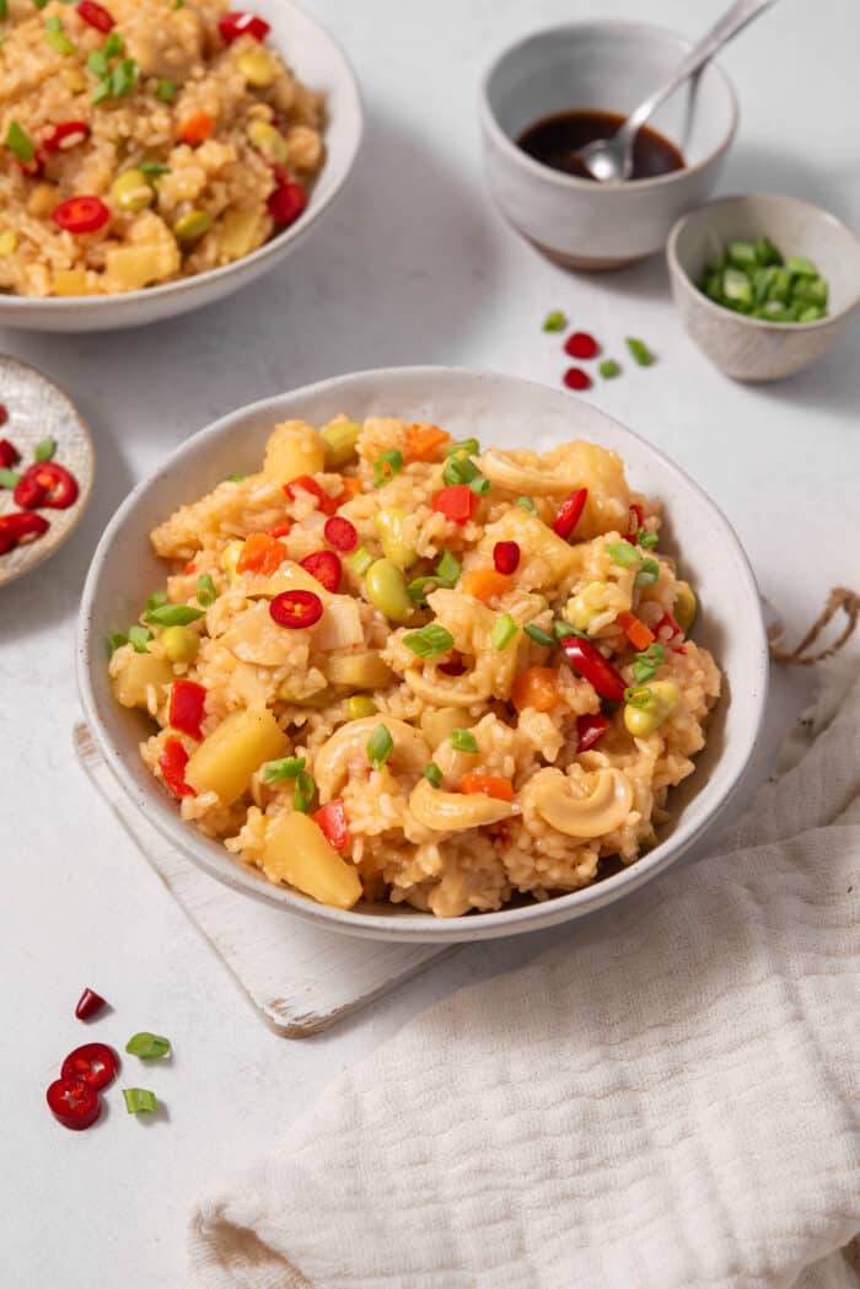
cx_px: 430
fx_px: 2148
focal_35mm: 60
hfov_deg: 22.6
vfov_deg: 33.4
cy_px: 644
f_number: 8
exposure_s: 1/10
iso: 100
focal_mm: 60
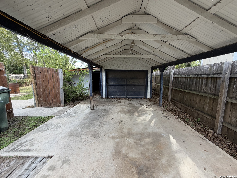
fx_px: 96
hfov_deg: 102.1
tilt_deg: -6.9
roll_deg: -0.1
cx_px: 118
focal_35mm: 14
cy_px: 89
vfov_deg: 85.7
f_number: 2.2
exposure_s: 1/121
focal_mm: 2.22
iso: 50
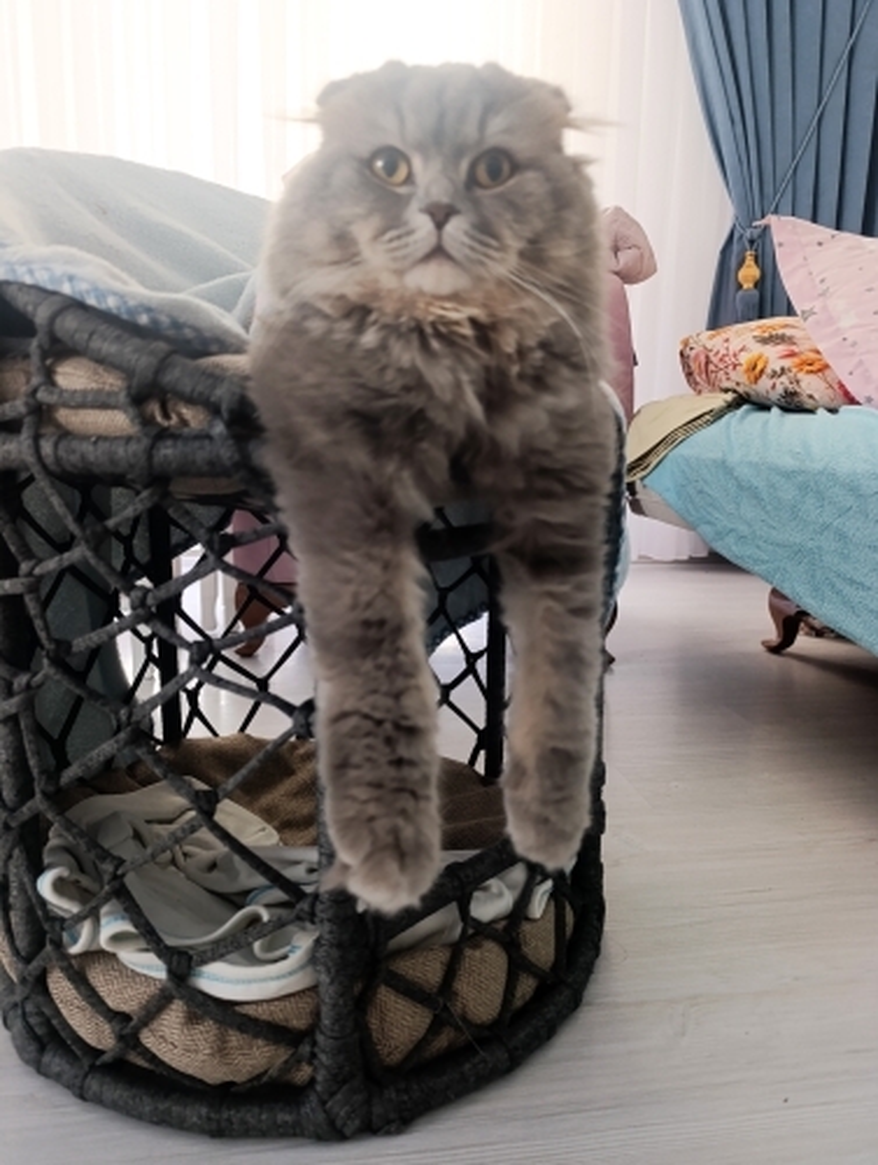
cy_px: 582
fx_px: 775
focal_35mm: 23
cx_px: 439
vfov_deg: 73.8
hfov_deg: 59.0
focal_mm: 6.14
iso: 1000
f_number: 1.6
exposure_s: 1/50
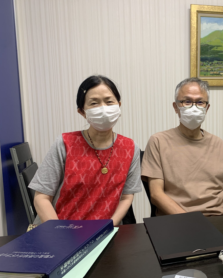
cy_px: 139
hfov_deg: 41.0
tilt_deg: -6.0
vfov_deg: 52.8
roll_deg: +0.8
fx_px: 280
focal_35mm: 34
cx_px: 186
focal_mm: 4.25
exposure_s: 1/78
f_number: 1.8
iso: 100
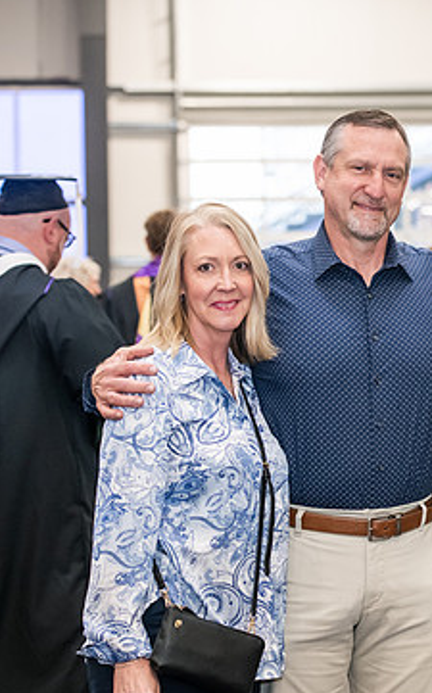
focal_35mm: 123
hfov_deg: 10.5
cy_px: 366
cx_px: 495
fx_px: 2322
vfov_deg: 17.0
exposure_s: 1/200
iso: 2500
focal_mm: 75
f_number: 4
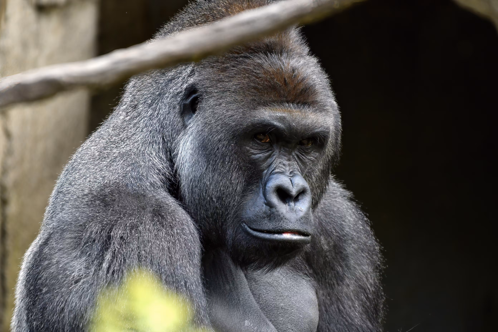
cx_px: 249
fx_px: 10374
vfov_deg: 1.8
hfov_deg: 2.7
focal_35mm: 750
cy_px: 166
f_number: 5.6
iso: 800
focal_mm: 500
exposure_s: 1/320
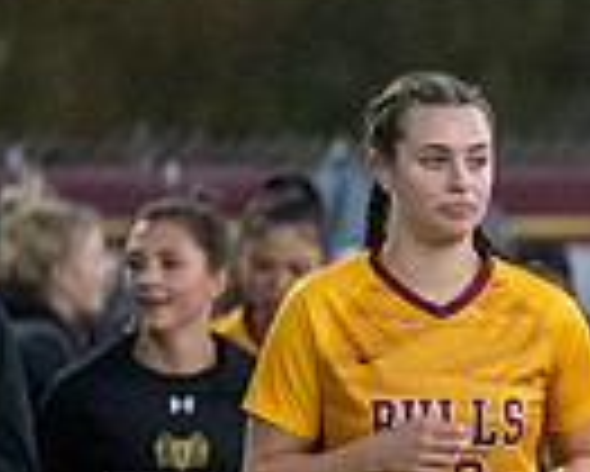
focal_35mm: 1130
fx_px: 19746
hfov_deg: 1.7
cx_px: 1446
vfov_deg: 1.4
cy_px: 518
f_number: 2.8
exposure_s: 1/1000
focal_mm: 200
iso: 6400
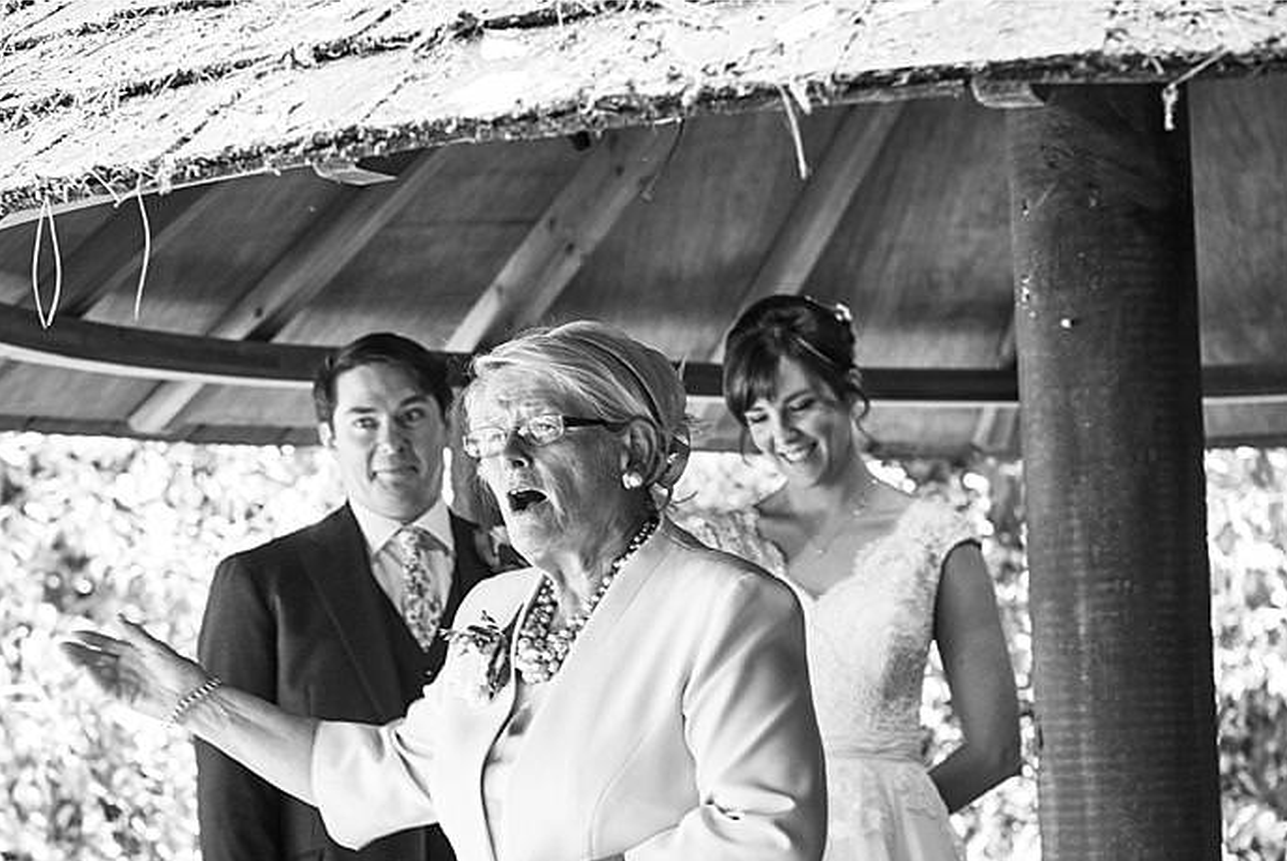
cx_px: 438
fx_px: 3900
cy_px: 621
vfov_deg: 12.6
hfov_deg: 18.7
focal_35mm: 109
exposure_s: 1/200
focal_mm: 50
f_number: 2.8
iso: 640
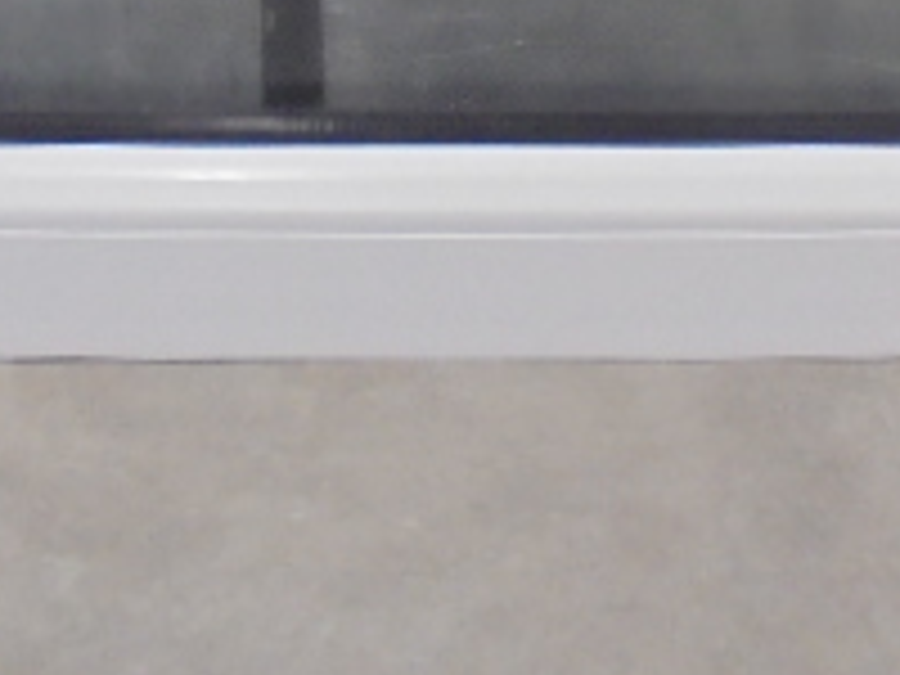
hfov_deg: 23.6
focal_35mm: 83
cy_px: -315
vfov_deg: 16.3
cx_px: 436
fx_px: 2158
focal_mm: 4.6
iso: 400
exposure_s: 1/25
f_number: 3.5
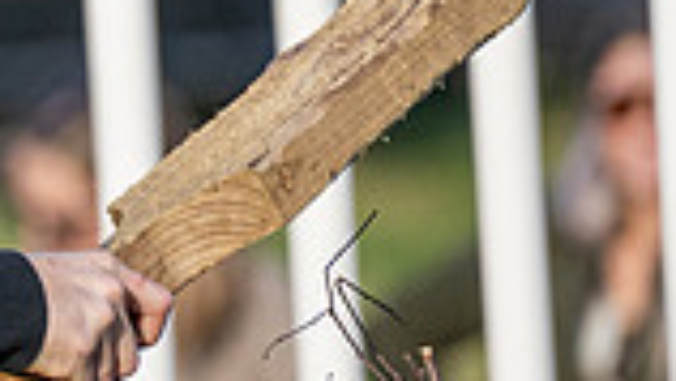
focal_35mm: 1218
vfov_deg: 1.0
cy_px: 34
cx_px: -468
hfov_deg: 1.8
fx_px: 21840
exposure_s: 1/5000
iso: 400
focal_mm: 200
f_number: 2.8
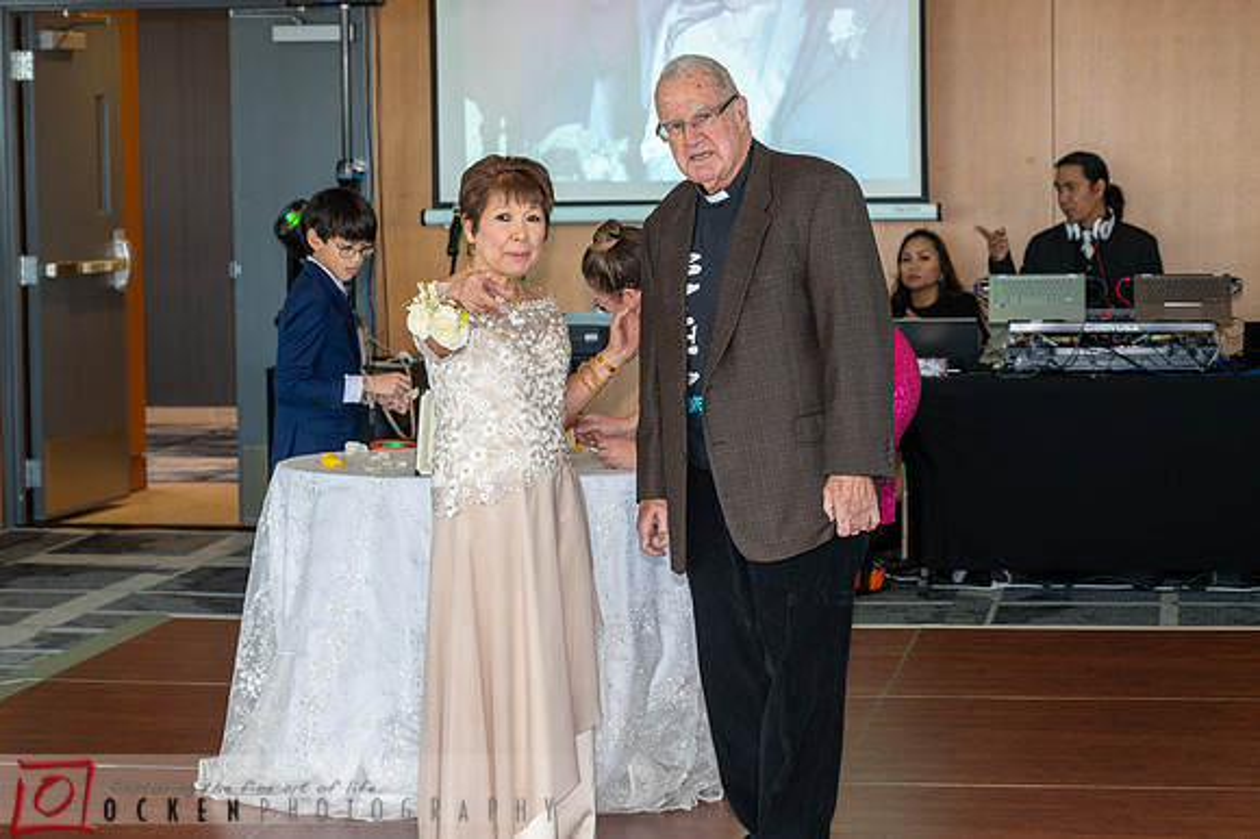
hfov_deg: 23.4
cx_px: 595
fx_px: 3047
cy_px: 350
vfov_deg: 15.7
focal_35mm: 87
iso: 1000
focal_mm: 70
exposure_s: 1/200
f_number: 5
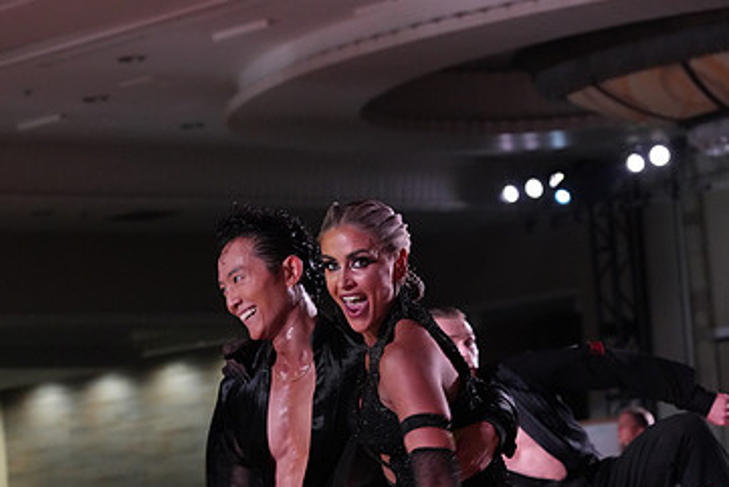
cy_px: 564
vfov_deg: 8.6
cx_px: 360
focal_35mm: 159
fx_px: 3221
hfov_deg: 12.9
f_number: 5.6
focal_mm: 99
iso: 6400
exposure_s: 1/320
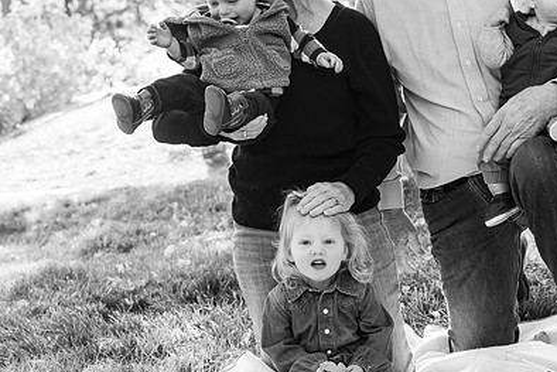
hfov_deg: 19.8
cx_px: 331
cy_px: 114
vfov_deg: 13.3
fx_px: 1594
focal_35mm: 103
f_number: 6.3
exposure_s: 1/320
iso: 1600
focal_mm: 70
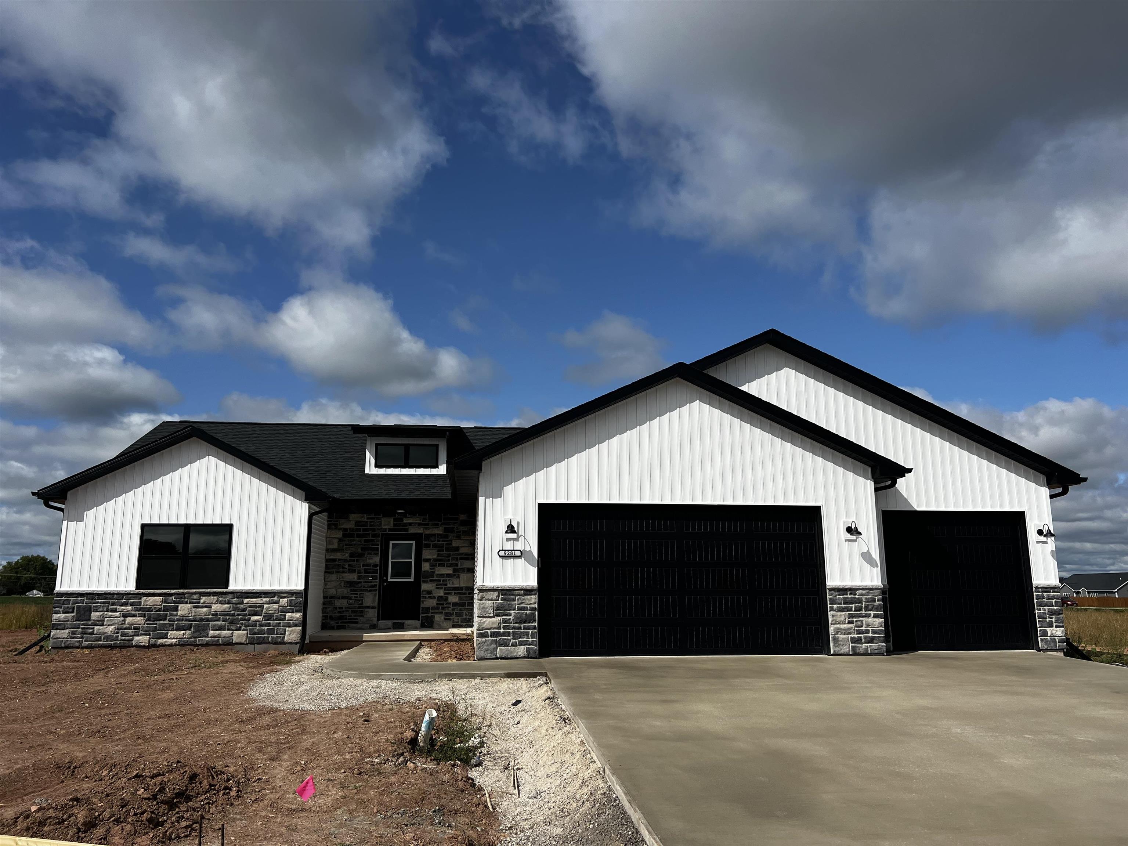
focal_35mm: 26
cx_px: 564
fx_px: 847
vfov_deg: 53.1
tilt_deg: +10.5
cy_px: 423
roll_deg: +0.7
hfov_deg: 67.3
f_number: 1.5
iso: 50
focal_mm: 5.7
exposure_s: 1/9434
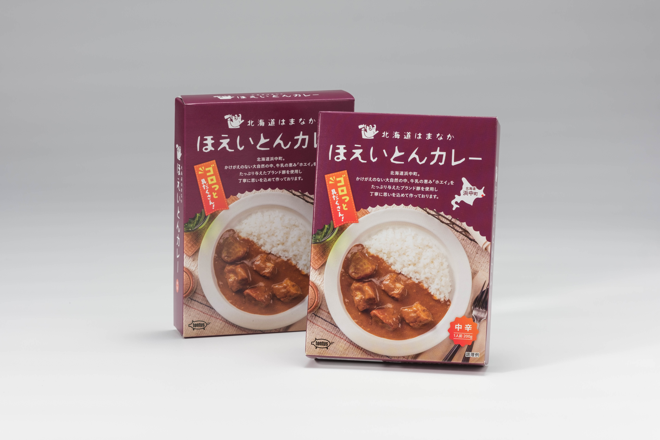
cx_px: 330
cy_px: 220
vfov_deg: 9.1
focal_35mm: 150
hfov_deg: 13.7
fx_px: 2750
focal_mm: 100
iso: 100
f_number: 9
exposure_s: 1/4
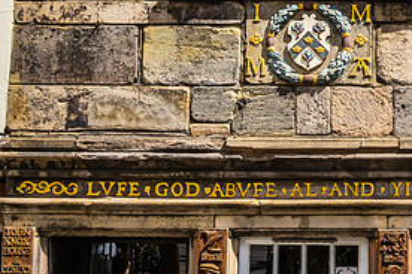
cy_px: 16
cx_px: 385
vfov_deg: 13.4
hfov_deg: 19.8
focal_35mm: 101
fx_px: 1156
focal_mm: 18.24
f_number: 7.1
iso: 250
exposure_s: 1/640
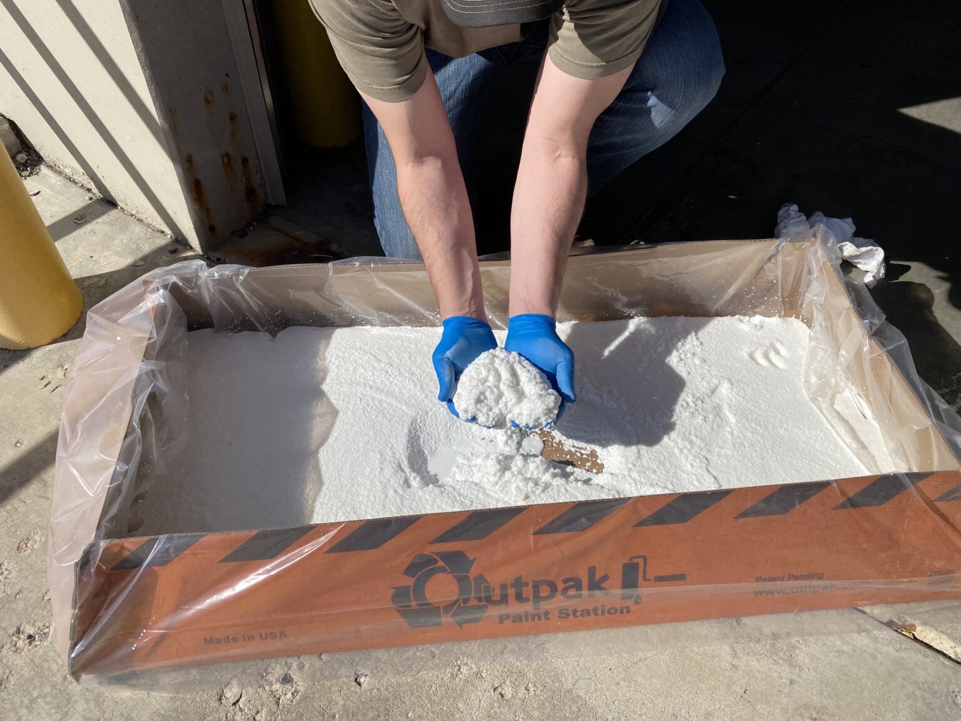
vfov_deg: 53.1
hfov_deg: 67.3
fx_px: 722
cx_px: 480
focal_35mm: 26
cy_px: 360
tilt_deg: -47.0
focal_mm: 4.25
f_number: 1.8
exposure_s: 1/5263
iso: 32
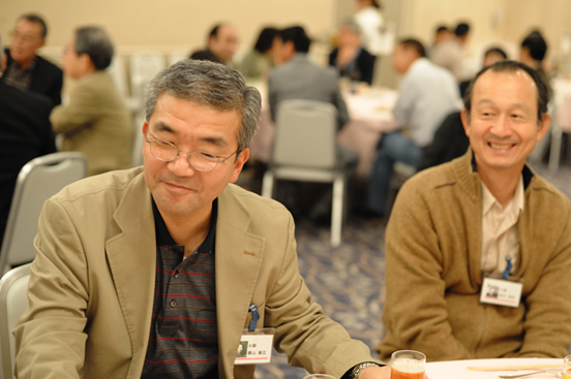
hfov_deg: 34.5
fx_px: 919
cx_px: 306
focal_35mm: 58
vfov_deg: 23.3
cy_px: 202
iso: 2000
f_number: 2.8
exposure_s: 1/100
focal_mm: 50
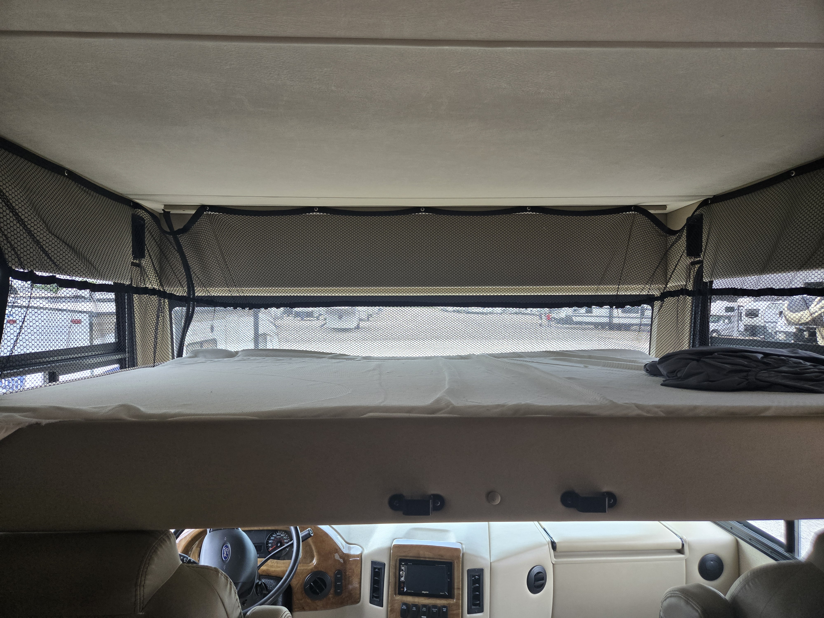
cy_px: 309
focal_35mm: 23
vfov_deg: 58.9
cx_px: 412
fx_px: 547
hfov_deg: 73.9
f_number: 1.8
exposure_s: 1/180
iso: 125
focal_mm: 5.4
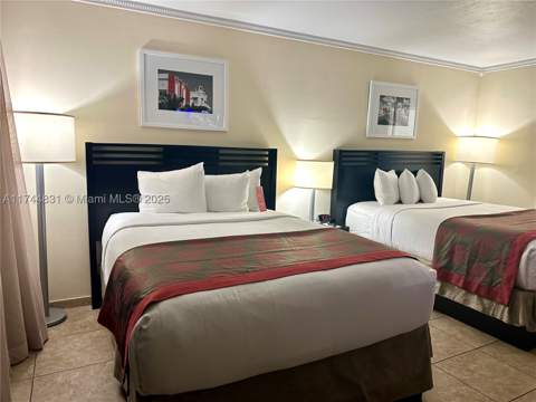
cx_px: 268
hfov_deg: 71.6
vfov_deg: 56.8
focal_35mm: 24
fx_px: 372
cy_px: 201
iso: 200
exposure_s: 1/60
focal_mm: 6.86
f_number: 1.78
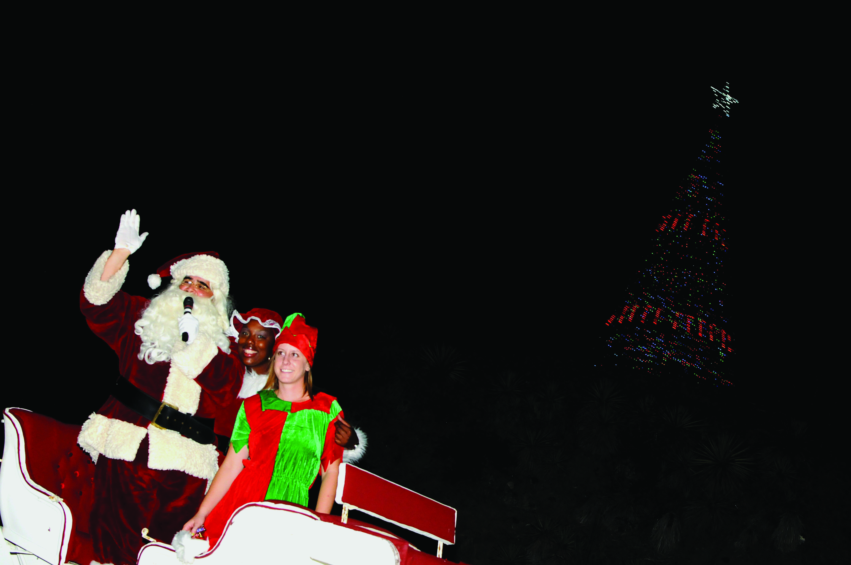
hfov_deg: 37.9
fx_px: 1240
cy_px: 282
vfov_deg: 25.7
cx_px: 426
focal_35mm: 52
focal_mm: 35
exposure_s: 1/40
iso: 800
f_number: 5
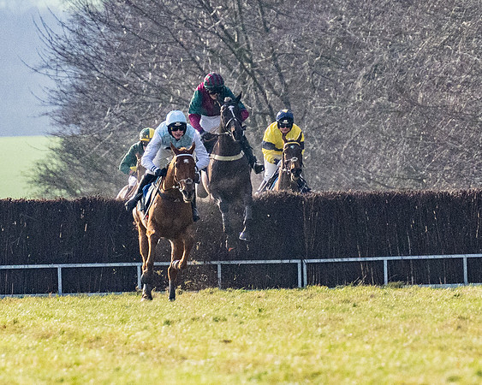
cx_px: 351
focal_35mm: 978
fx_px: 13949
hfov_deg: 2.0
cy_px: 218
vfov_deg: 1.6
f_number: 4
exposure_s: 1/6400
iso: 800
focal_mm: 220
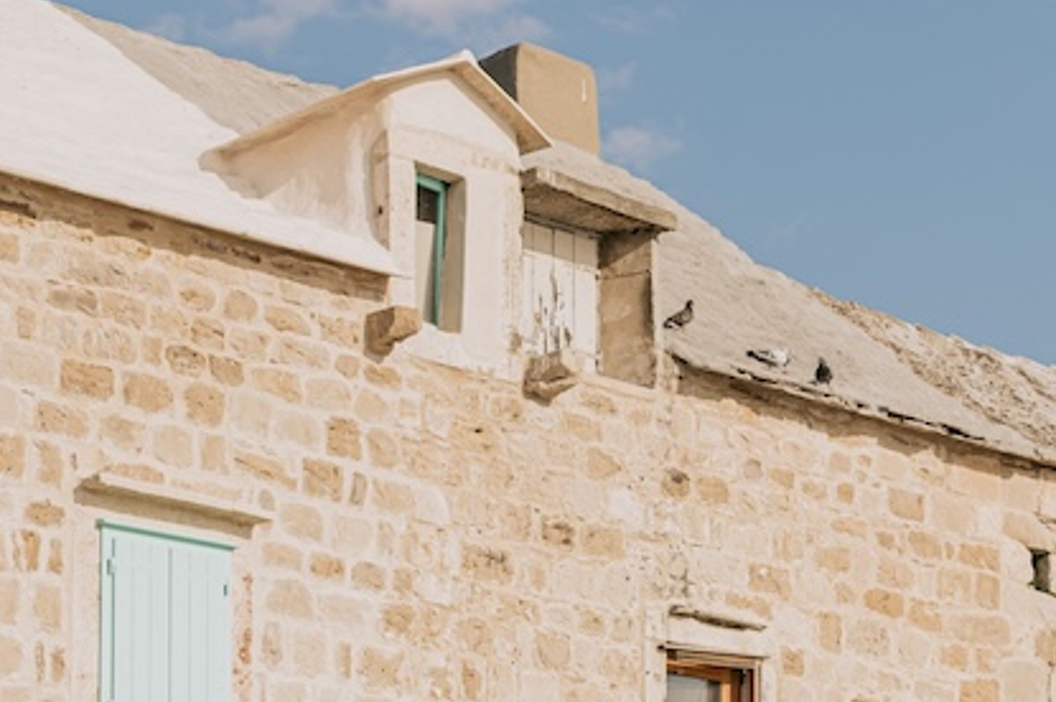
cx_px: 786
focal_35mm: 108
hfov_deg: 18.8
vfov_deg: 12.4
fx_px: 3165
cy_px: 790
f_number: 2
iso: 100
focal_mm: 35
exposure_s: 1/4000
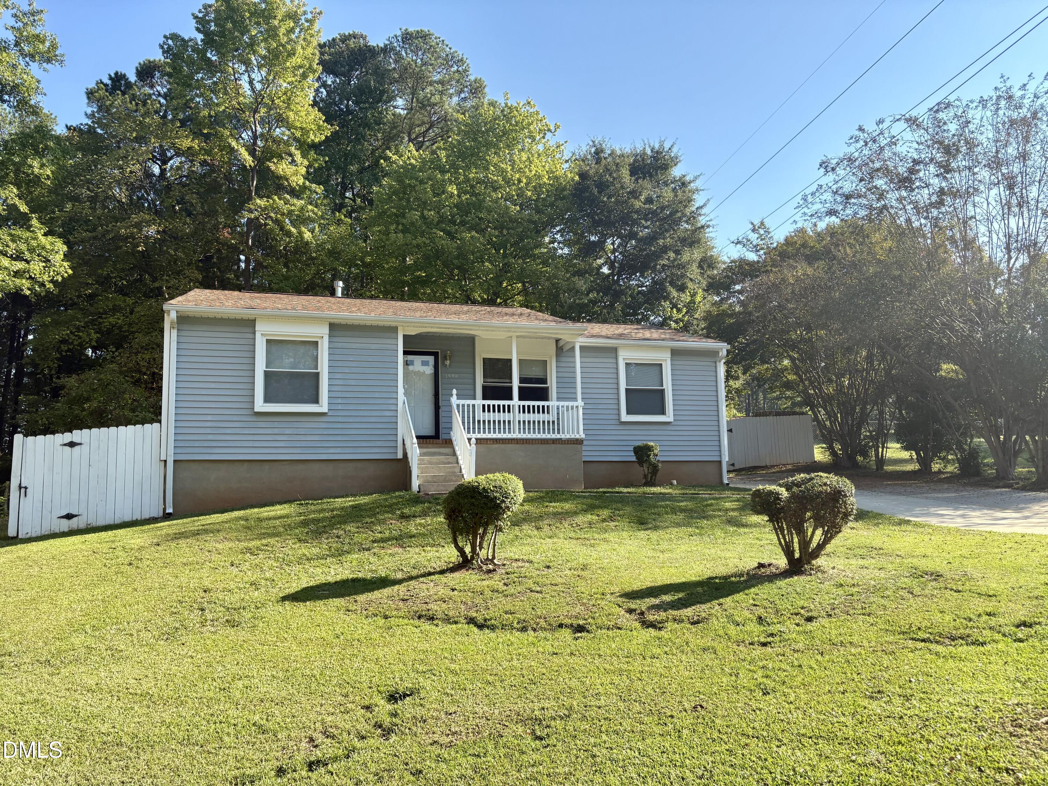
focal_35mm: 26
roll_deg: +1.8
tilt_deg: +7.4
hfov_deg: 67.3
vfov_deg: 53.1
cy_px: 393
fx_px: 787
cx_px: 524
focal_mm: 5.96
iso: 64
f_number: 1.6
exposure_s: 1/1706
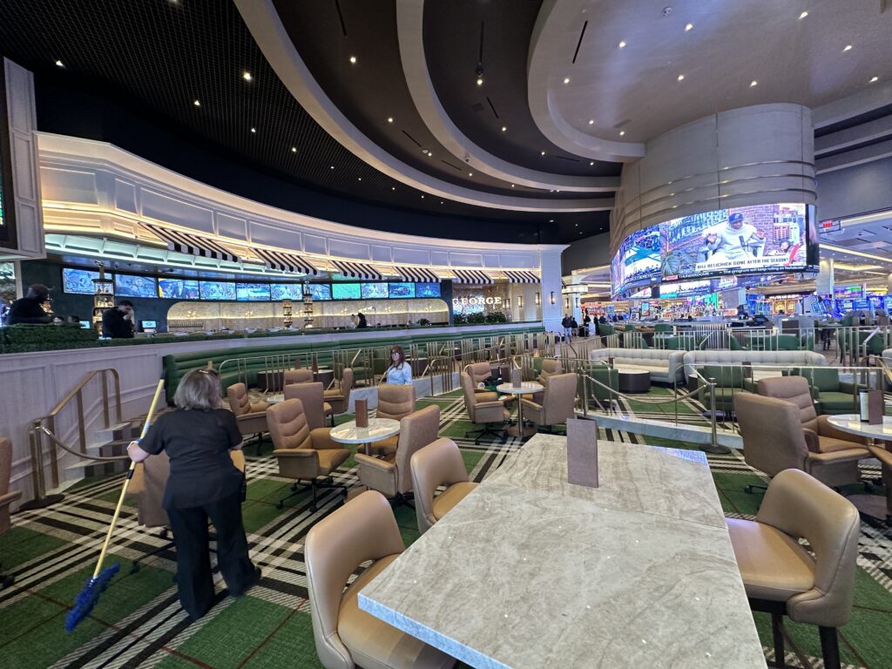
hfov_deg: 102.1
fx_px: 361
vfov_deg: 85.7
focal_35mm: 14
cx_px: 446
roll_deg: +2.4
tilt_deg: -2.5
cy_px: 334
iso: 250
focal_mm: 2.22
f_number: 2.2
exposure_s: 1/60
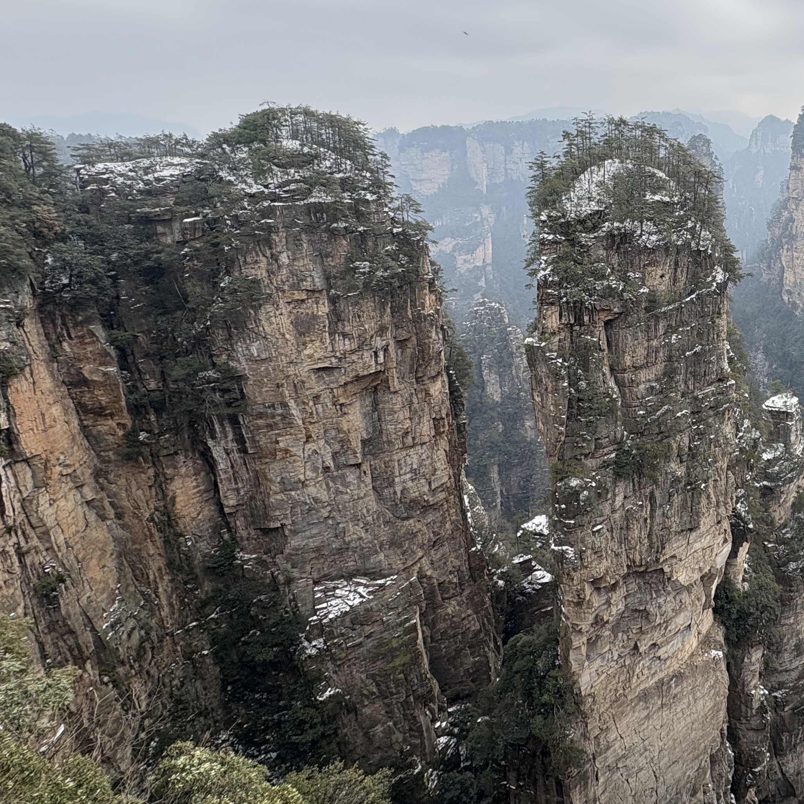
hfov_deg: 56.9
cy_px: 306
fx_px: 631
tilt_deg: -14.0
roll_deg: +0.3
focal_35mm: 24
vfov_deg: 64.2
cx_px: 709
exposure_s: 1/771
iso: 50
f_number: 2.2
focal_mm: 2.22
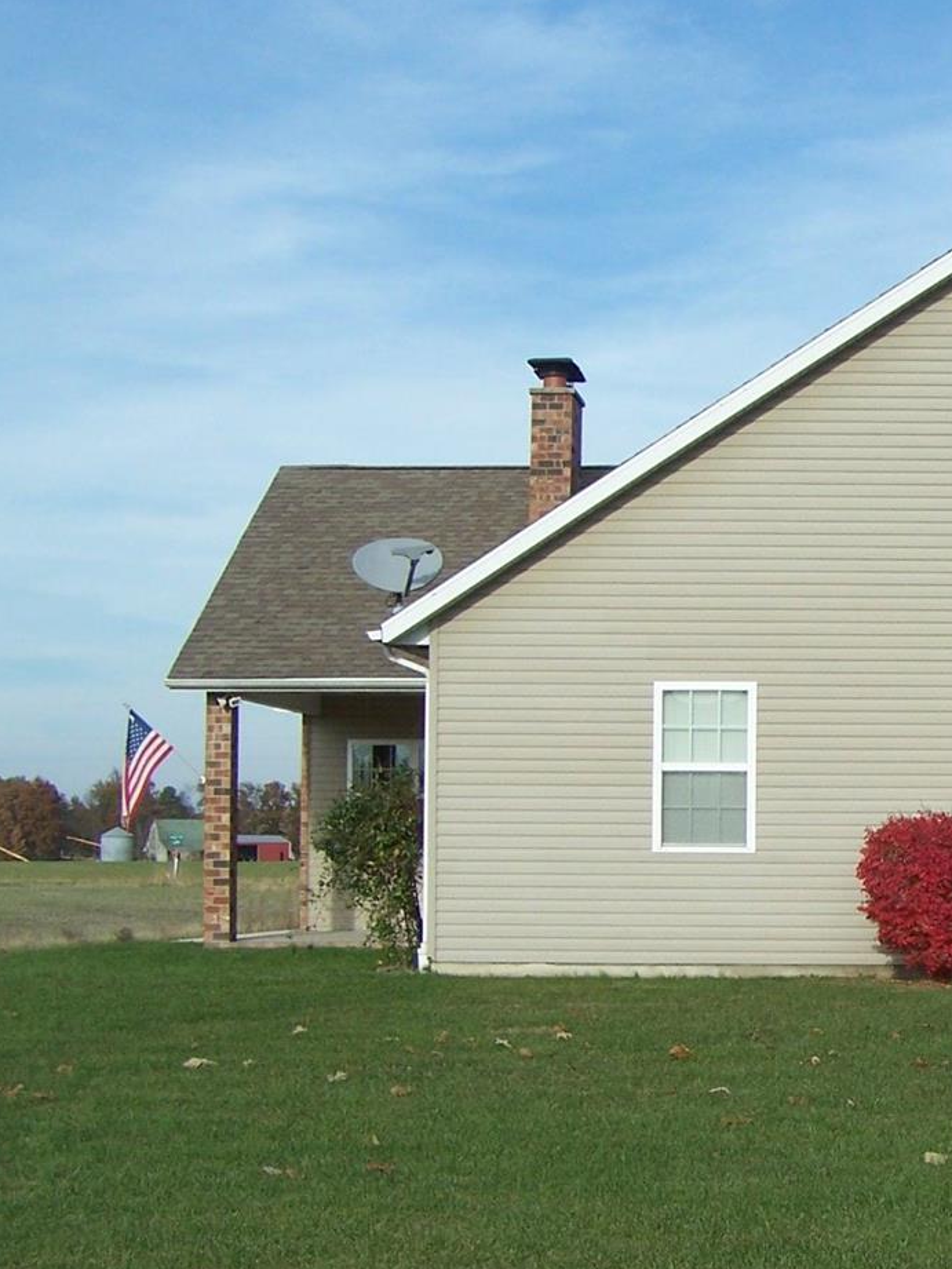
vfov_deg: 29.3
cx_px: 1007
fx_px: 2420
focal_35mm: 66
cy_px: 777
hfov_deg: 21.3
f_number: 4
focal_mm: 6.3
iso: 80
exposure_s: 1/750
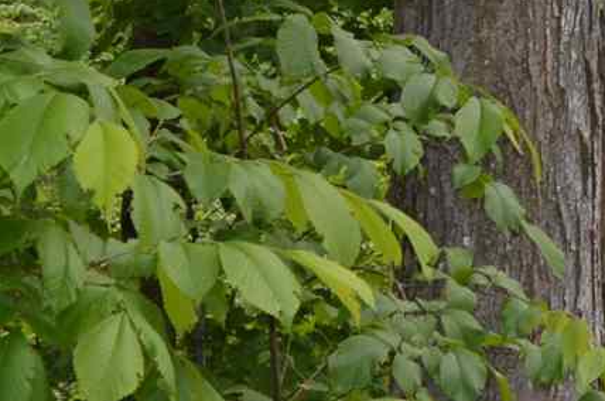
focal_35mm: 194
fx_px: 3255
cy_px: -597
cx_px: 1265
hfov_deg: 9.8
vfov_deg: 6.7
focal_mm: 18
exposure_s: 1/200
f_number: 5.6
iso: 100
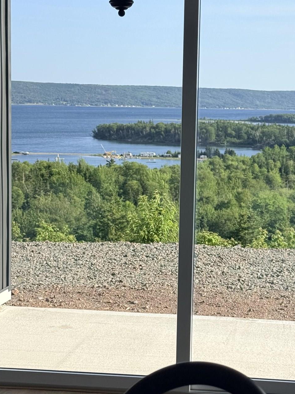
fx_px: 989
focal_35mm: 87
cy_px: 238
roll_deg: -1.6
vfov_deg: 22.5
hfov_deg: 16.9
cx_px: 190
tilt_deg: -7.9
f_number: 1.78
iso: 64
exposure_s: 1/2865
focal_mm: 6.76
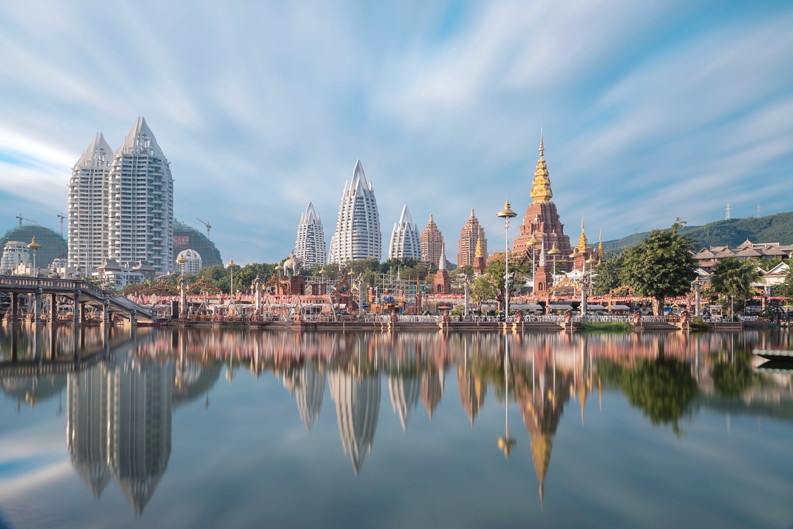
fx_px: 617
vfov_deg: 46.4
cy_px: 264
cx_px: 396
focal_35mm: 28
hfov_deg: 65.5
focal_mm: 28
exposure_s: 178
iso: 50
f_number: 16
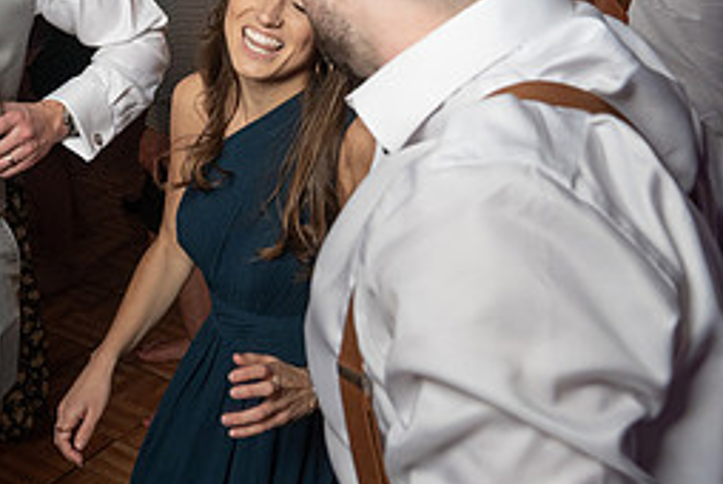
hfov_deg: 26.5
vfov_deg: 18.5
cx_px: -45
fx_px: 1428
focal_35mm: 71
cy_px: -52
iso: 2000
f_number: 5.6
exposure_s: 1/200
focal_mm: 28
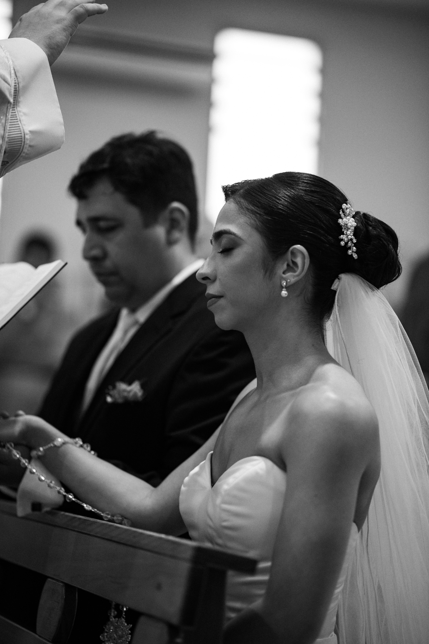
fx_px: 1521
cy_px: 322
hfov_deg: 16.0
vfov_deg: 23.9
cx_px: 214
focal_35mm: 85
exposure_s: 1/320
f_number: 2
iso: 2000
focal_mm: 85
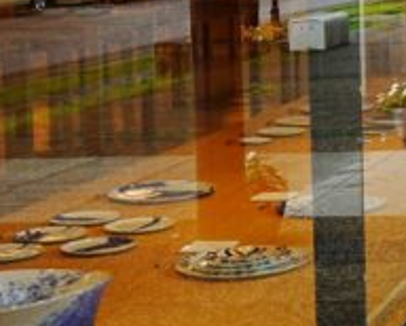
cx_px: 723
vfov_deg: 12.7
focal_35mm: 120
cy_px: -23
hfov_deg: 14.2
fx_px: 1443
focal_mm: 32
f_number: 9
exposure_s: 1/80
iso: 160
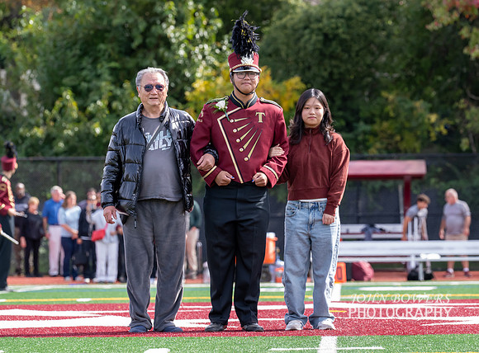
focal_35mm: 218
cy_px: 175
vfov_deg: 6.8
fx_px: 2994
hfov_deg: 9.1
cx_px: 255
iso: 1000
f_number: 5.6
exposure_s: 1/1000
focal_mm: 185
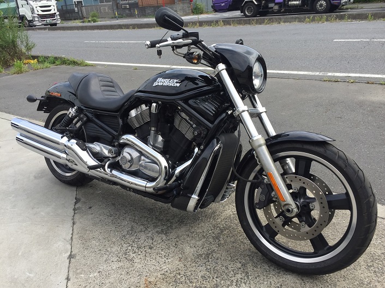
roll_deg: +5.7
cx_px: 192
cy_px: 144
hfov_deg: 61.7
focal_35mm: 29
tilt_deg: -24.8
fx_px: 322
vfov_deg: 48.2
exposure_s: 1/824
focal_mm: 4.15
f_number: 2.2
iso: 32
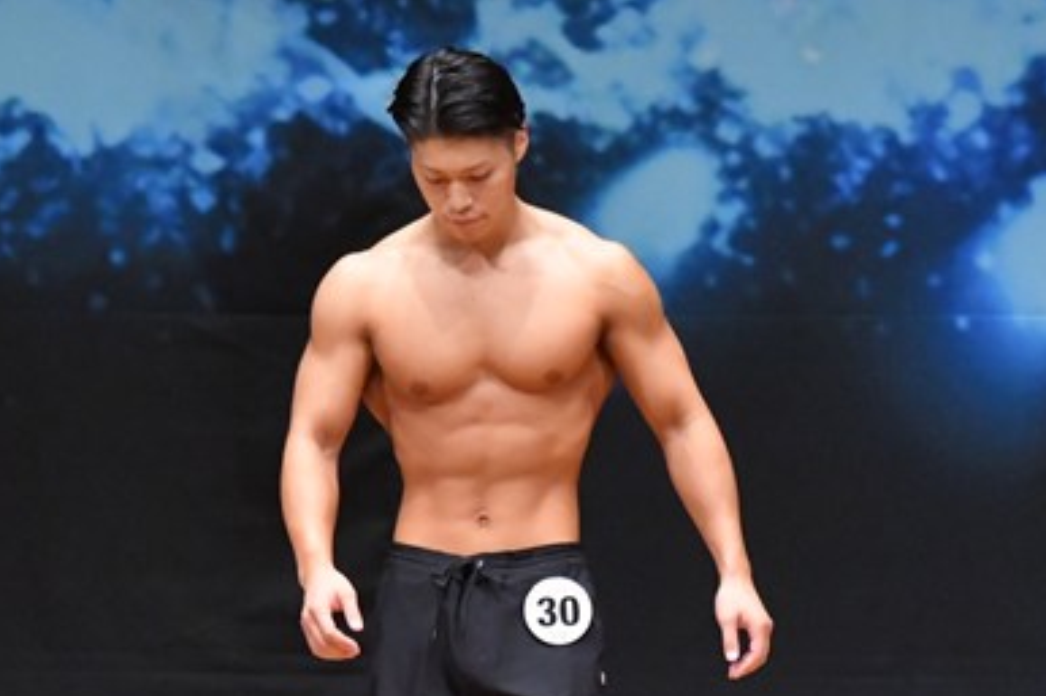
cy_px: 653
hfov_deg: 3.8
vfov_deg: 2.5
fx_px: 15741
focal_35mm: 542
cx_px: 546
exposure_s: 1/400
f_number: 5.6
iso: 8000
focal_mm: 180
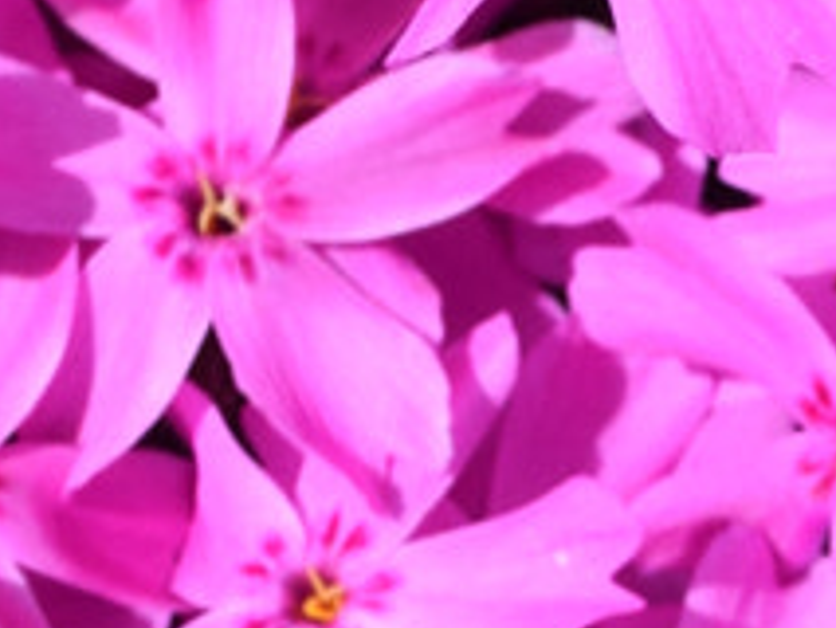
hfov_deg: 7.3
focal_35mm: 260
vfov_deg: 5.7
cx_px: 1800
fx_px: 6283
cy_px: 652
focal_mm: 24
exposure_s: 1/400
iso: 200
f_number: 9
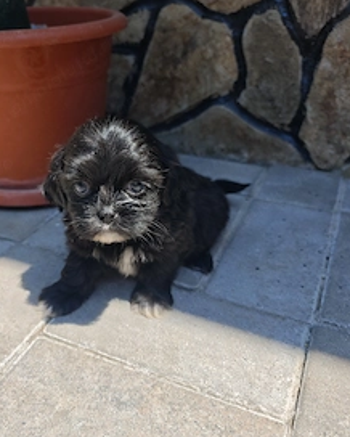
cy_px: 225
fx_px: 427
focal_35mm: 33
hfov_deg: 44.2
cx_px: 128
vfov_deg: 54.2
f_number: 2
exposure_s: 1/1839
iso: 80
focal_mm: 8.72
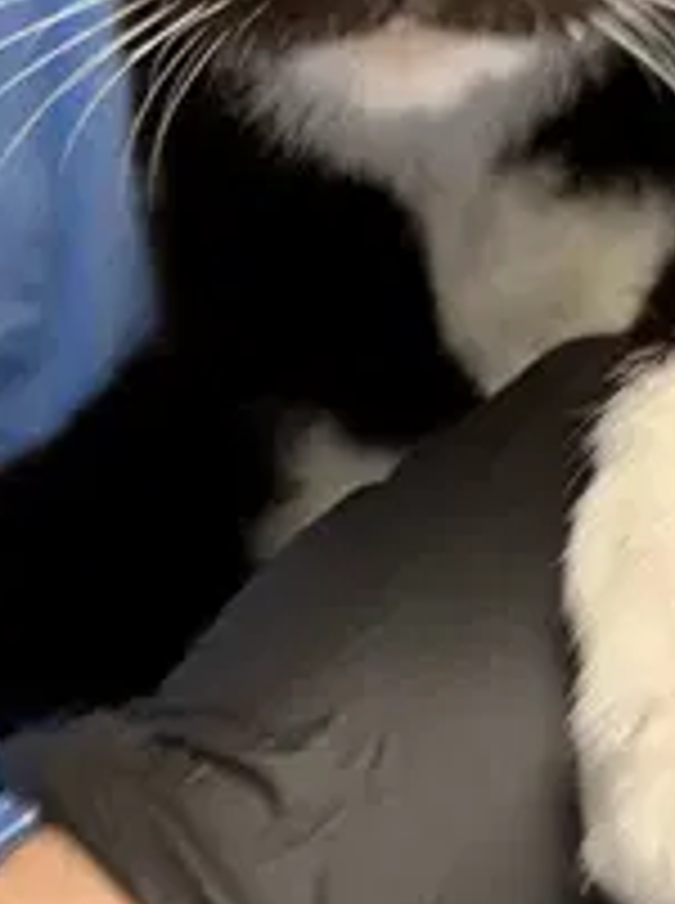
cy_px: -40
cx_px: 392
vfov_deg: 27.1
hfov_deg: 21.8
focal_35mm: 67
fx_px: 1748
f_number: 1.78
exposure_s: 1/120
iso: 125
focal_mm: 6.76
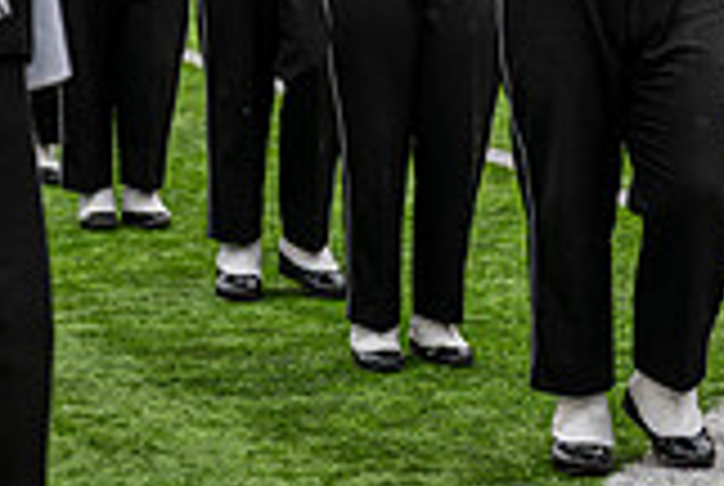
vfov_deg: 5.4
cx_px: 648
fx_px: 5077
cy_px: -313
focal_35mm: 252
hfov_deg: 8.1
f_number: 2.8
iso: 100
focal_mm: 70
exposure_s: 1/500
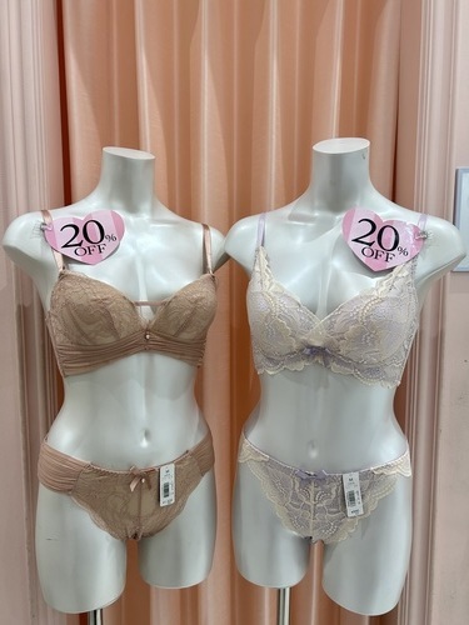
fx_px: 470
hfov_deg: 53.1
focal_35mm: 26
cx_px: 234
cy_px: 312
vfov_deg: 67.3
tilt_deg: -6.5
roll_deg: -0.2
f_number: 1.5
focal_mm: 5.7
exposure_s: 1/121
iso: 40
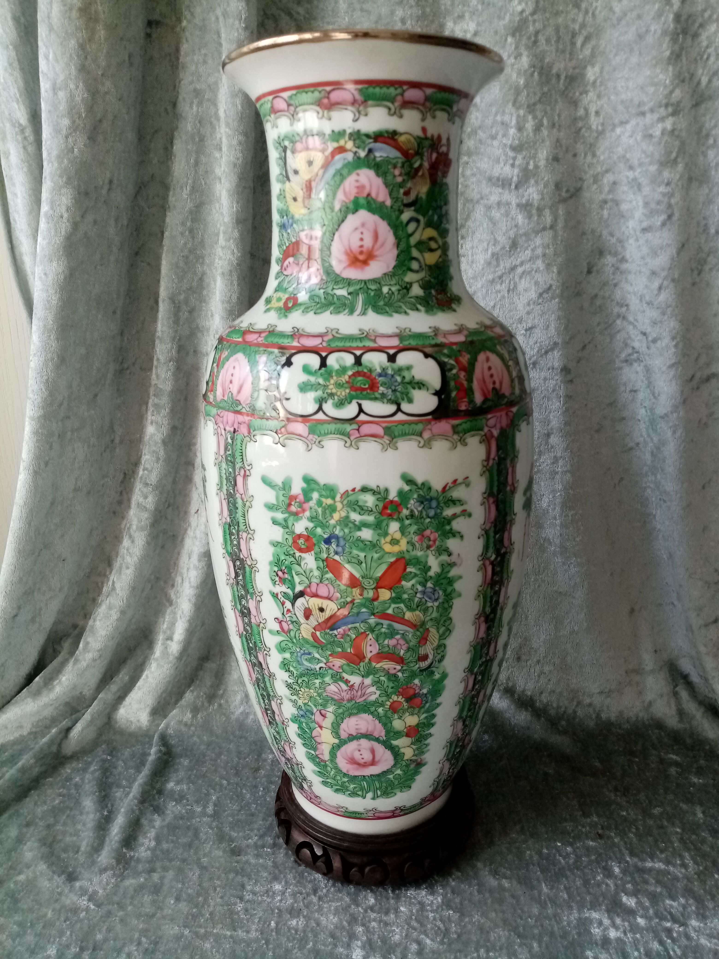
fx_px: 720
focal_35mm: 26
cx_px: 360
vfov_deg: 67.3
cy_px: 480
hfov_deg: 53.1
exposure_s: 1/100
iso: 165
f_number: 1.8
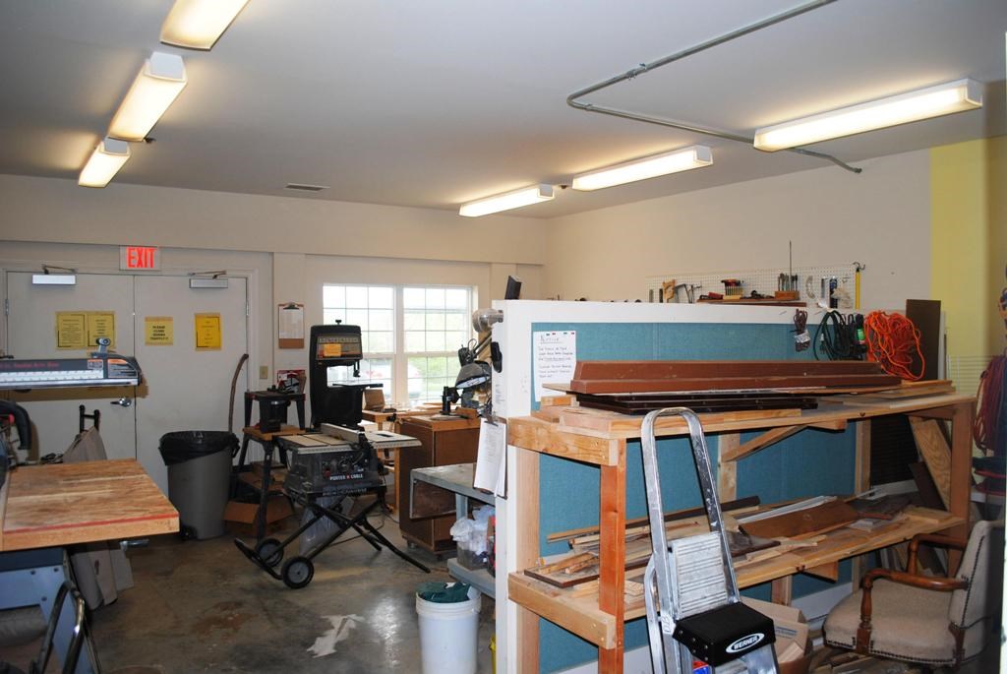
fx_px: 756
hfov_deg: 67.3
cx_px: 504
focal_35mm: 27
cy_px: 337
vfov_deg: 48.0
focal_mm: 18
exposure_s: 1/60
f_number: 3.5
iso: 200
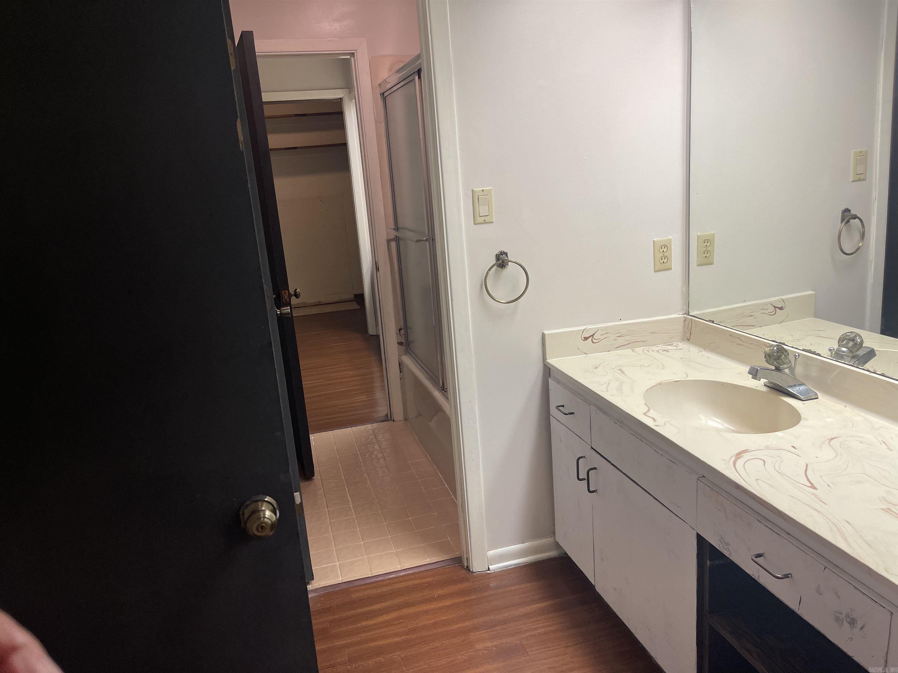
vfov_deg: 54.9
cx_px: 449
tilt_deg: -15.8
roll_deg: +4.7
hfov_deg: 69.4
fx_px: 649
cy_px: 336
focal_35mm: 25
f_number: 1.6
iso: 100
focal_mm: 5.1
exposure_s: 1/120
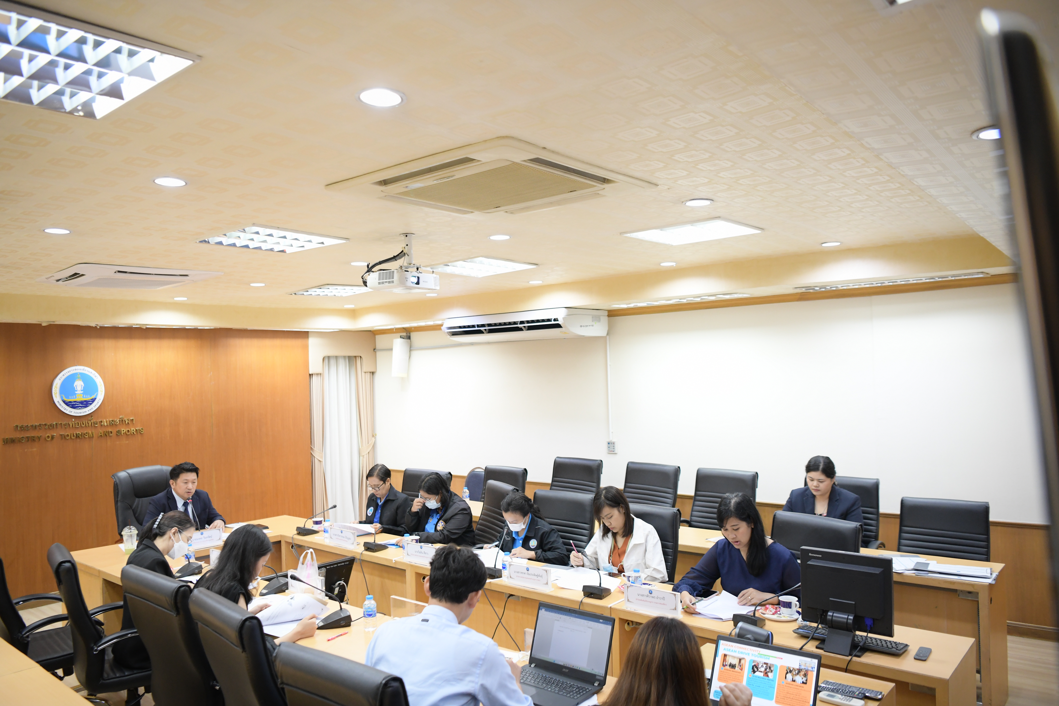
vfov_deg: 47.9
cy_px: 353
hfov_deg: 67.4
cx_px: 530
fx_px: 794
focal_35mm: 27
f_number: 2.8
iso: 1600
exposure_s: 1/160
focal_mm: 27
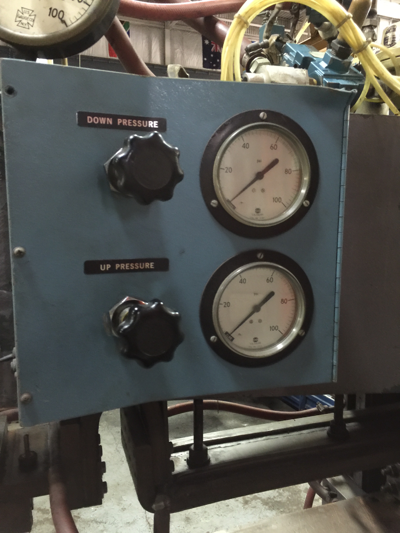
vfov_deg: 61.7
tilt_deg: -7.1
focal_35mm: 29
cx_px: 200
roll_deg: -0.8
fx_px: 447
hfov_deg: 48.2
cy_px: 266
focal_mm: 4.15
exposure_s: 1/4
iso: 80
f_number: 2.2
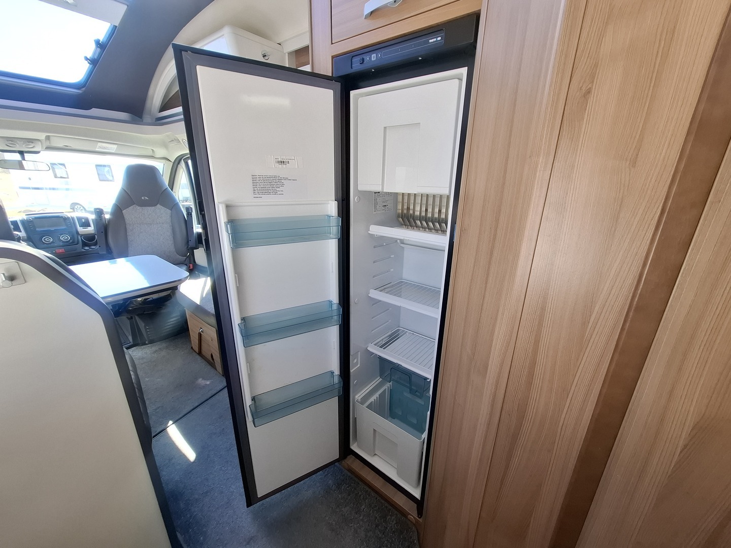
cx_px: 366
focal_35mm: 13
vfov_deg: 89.9
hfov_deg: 106.2
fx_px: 275
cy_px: 274
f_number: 2.2
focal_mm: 1.74
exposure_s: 1/50
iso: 40
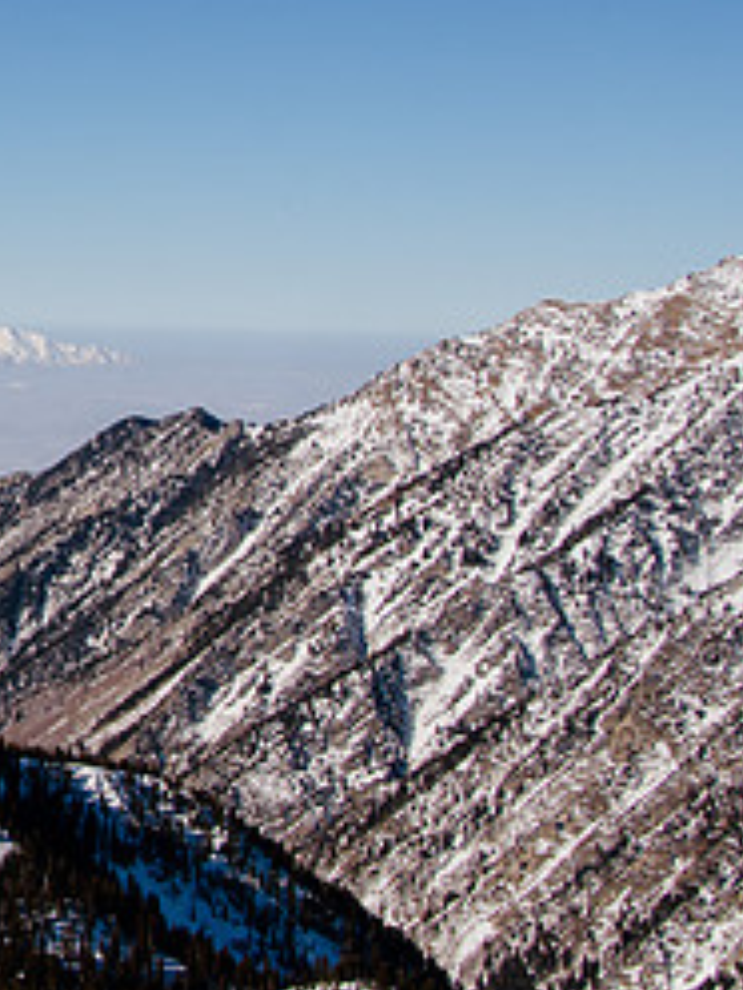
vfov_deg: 17.6
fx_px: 3177
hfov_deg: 12.7
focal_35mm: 111
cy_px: 279
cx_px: -331
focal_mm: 32
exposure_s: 1/800
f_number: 13
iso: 160
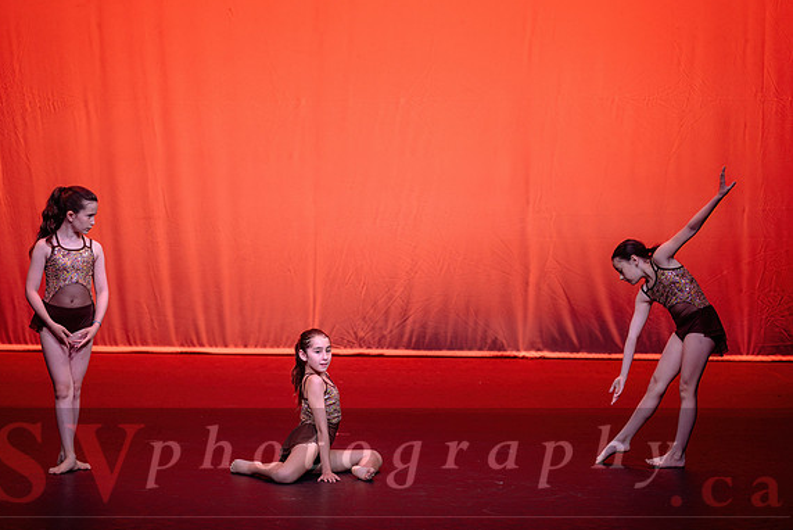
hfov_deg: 14.0
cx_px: 392
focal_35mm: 147
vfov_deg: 9.3
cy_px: 264
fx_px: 3240
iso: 1250
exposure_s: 1/500
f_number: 2.8
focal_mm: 145
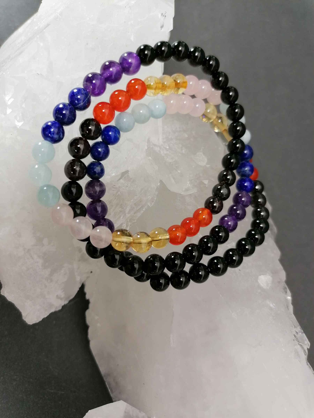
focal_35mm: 27
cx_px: 157
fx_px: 327
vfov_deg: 65.3
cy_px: 209
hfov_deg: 51.4
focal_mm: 4.75
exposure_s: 1/100
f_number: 1.8
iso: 100
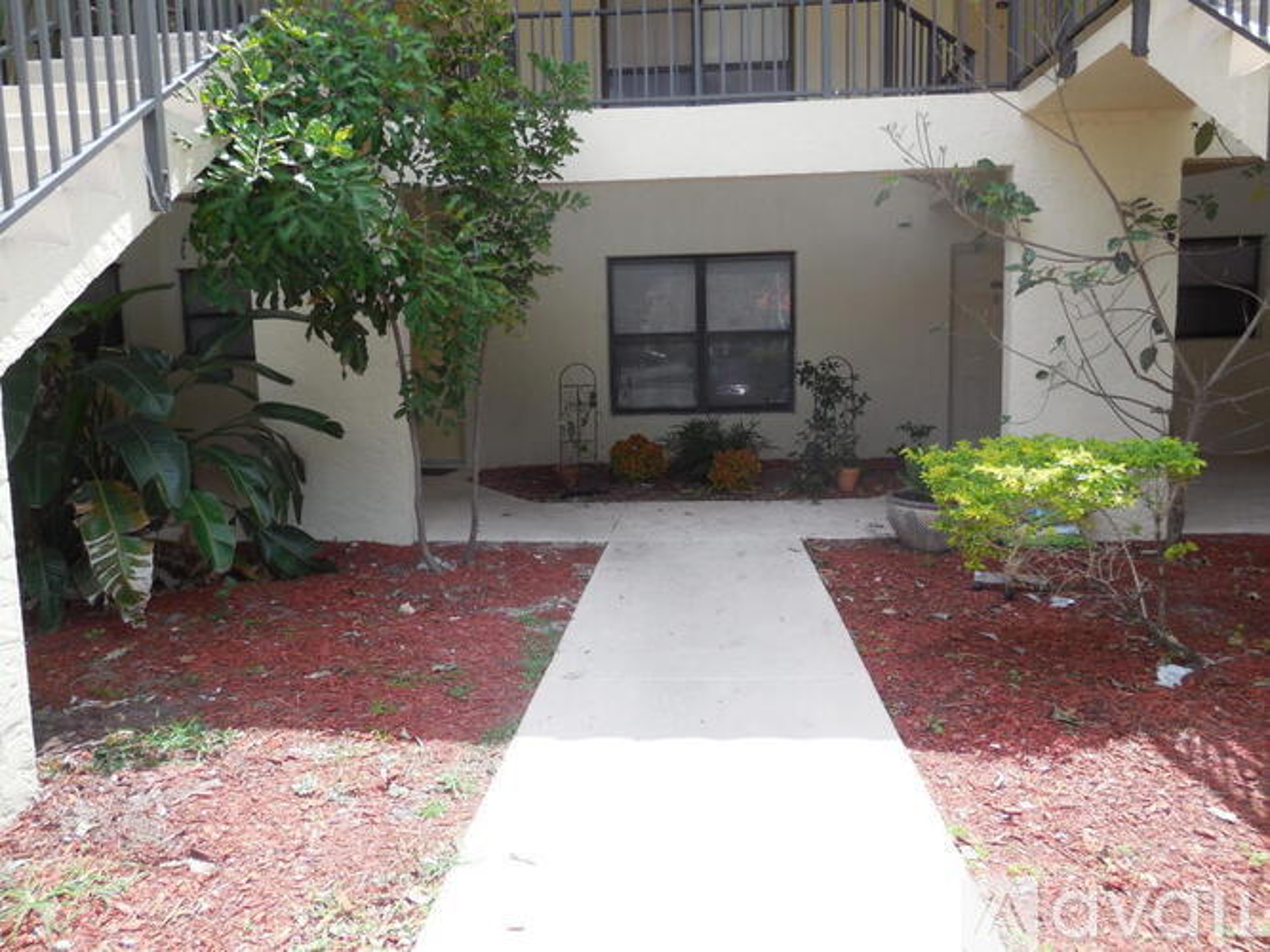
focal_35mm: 25
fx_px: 917
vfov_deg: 54.9
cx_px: 635
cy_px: 476
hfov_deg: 69.4
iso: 125
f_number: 3.1
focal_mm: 4.5
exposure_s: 1/500
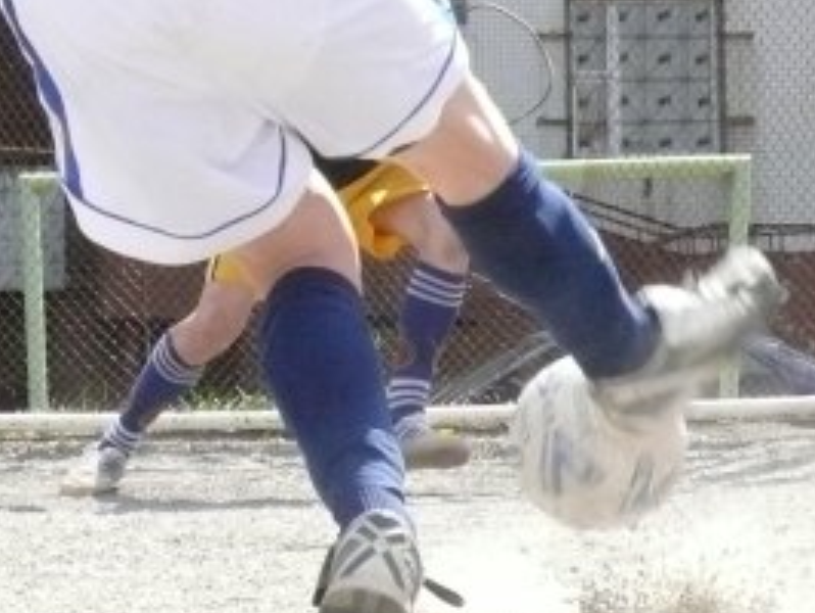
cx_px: 447
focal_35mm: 221
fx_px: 5208
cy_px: 126
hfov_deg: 8.9
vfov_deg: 6.7
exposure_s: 1/500
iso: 400
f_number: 6.3
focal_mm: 13.3
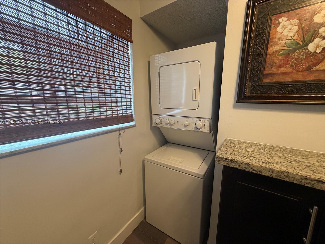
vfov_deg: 85.7
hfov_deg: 102.1
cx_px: 162
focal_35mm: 14
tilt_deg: -9.9
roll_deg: -0.5
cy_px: 122
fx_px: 131
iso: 250
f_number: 2.2
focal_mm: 2.22
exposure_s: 1/60
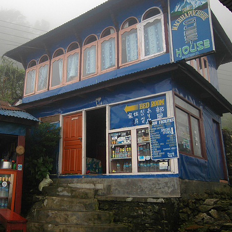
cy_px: 116
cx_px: 77
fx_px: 265
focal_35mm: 35
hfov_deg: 46.5
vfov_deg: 47.2
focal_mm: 18
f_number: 4
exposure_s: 1/160
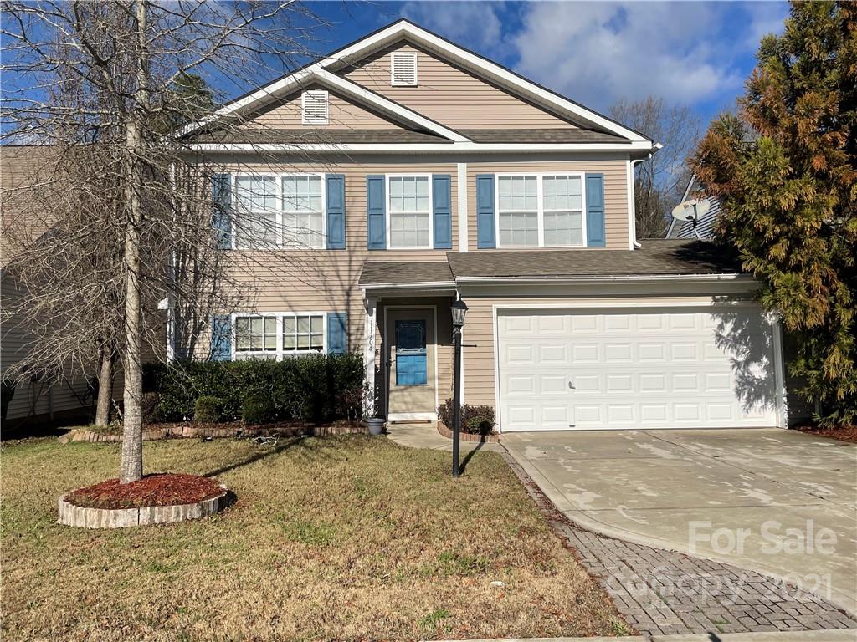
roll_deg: +0.8
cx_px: 428
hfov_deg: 67.3
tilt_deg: +3.5
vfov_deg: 53.1
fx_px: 644
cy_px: 321
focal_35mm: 26
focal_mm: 4.2
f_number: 1.6
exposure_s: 1/6897
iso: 32
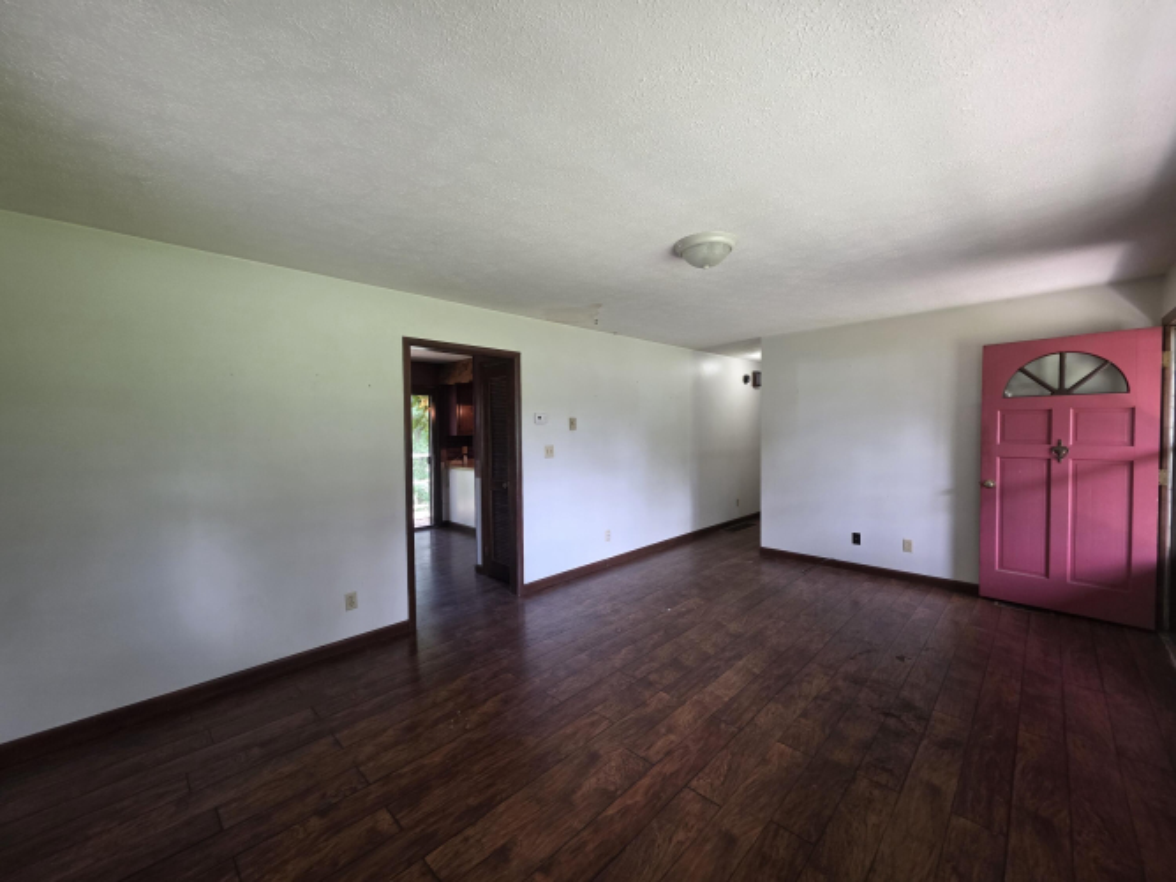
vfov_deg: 89.9
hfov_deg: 106.2
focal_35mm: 13
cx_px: 588
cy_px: 441
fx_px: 442
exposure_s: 1/60
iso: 200
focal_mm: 2.2
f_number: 1.9
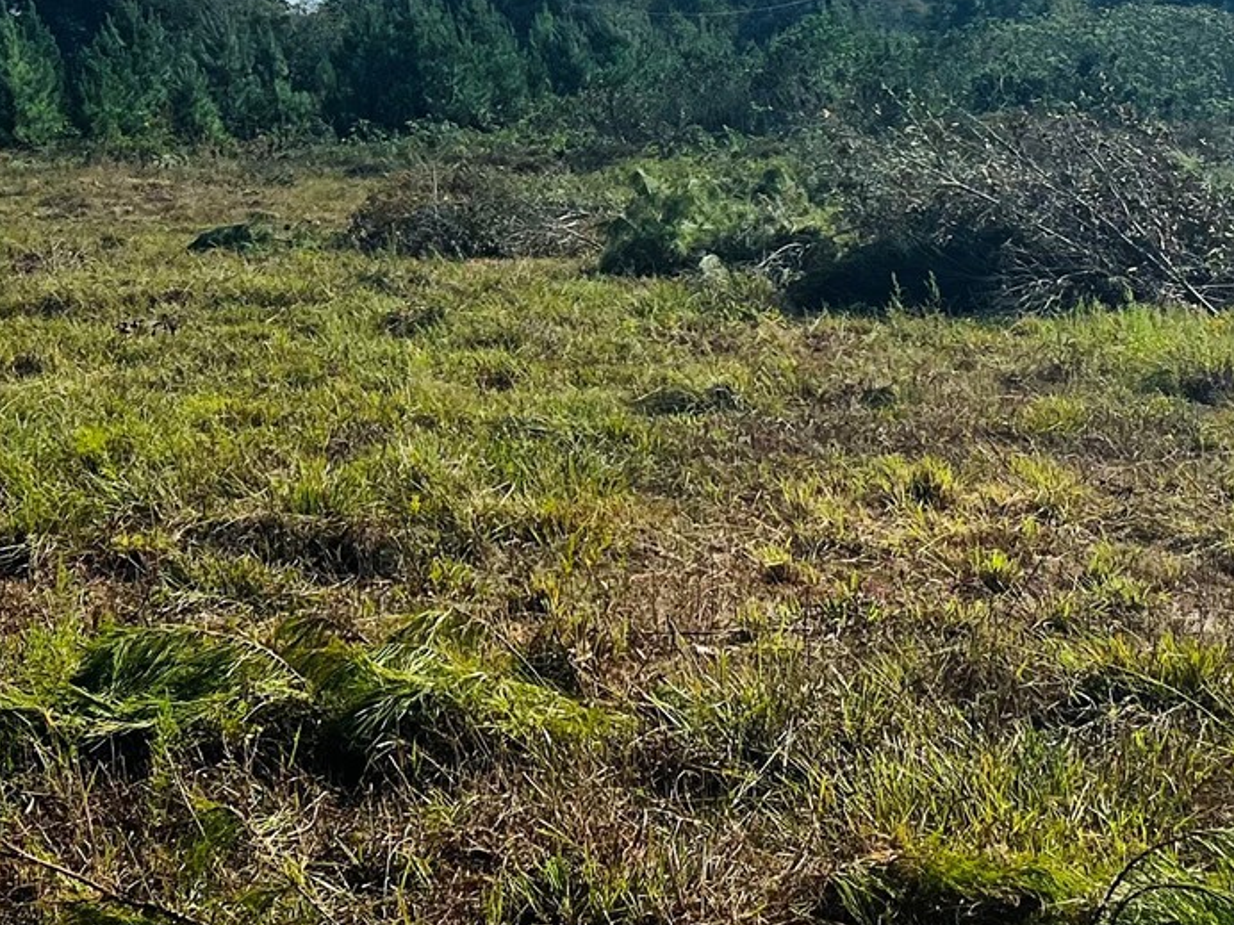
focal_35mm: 77
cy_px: 98
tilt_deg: -2.9
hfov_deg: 25.2
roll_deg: -2.4
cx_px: 444
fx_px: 2745
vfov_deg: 18.8
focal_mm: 5.7
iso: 50
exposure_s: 1/7463
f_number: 1.5
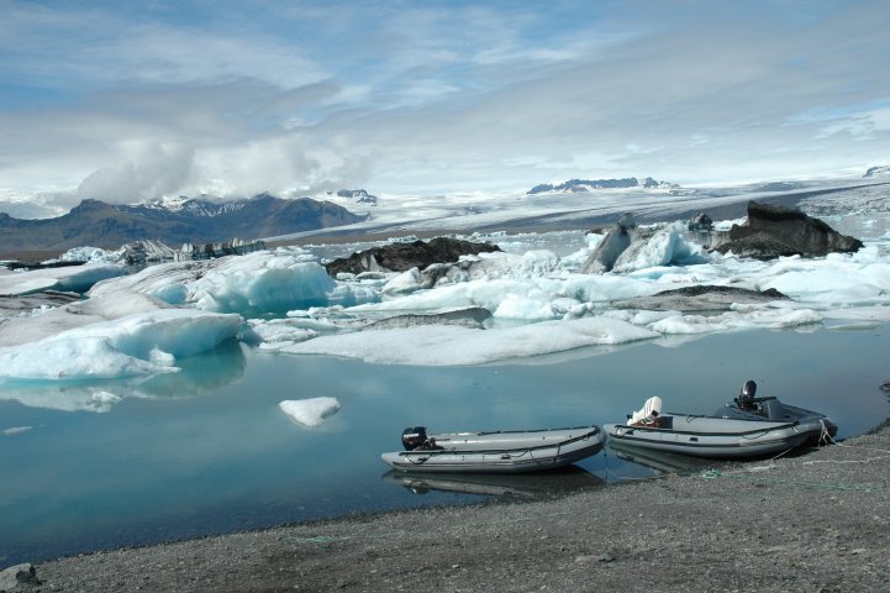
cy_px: 296
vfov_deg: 35.5
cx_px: 445
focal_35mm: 38
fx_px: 927
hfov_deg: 51.3
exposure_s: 1/500
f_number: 11
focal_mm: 25
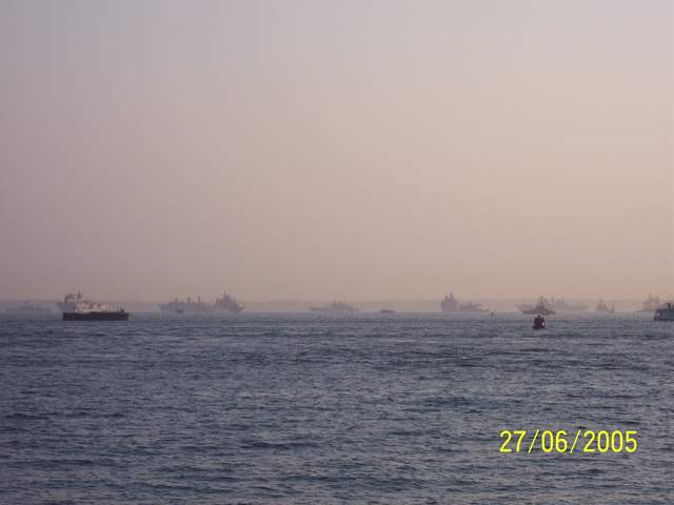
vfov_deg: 13.0
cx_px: 337
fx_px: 2220
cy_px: 252
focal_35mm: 114
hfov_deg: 17.3
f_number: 8
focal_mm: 24
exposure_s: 1/350
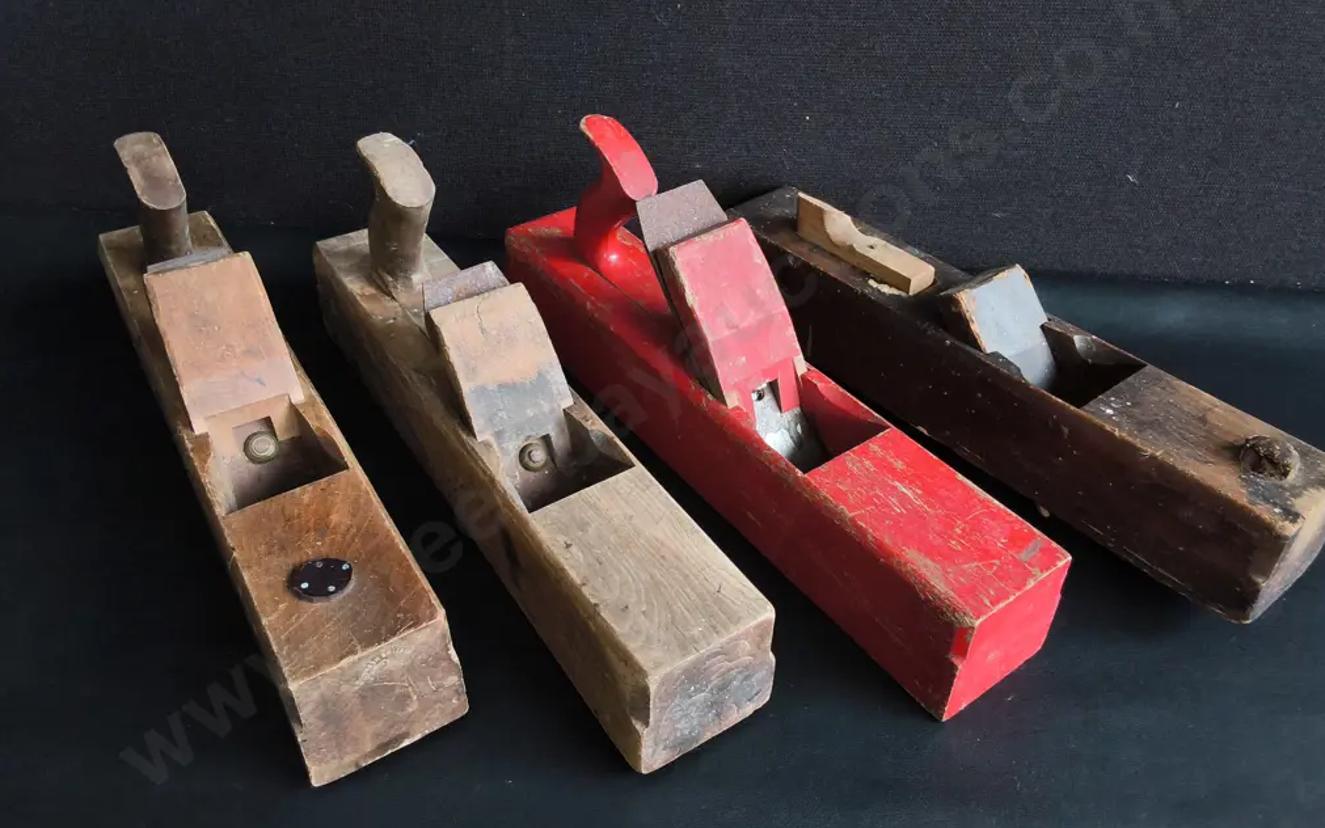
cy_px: 372
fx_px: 1047
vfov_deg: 43.1
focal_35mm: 29
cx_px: 667
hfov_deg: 64.6
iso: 125
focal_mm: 2.87
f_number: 2
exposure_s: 1/120
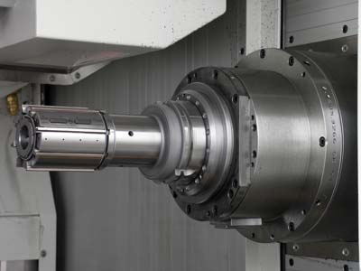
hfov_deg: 20.7
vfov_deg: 15.6
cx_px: 180
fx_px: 991
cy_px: 136
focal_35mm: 95
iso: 50
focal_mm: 24.5
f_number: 6.3
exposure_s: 1/1.6
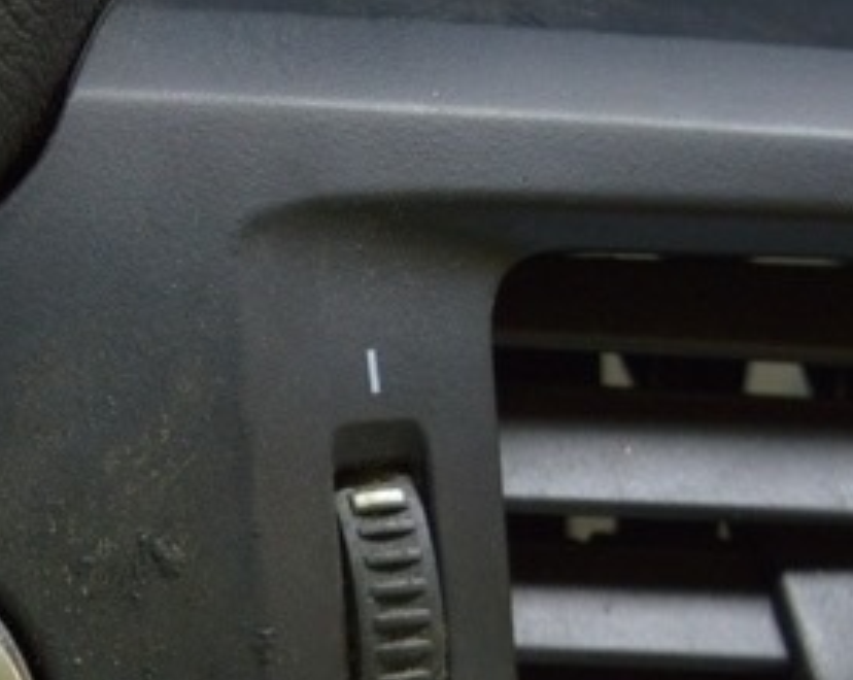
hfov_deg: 15.8
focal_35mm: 115
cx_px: -306
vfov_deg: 13.1
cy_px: 746
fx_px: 2899
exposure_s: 1/40
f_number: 3.8
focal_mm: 22
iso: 400
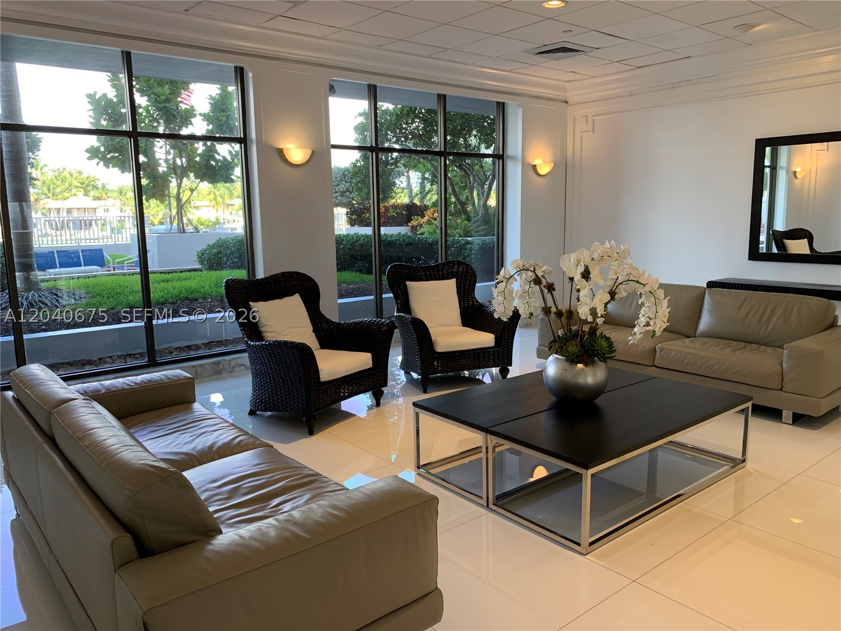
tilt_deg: -7.6
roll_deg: +1.5
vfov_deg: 53.1
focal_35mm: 26
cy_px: 316
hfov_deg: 67.3
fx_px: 632
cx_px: 420
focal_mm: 4.25
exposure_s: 1/120
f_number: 1.8
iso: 80
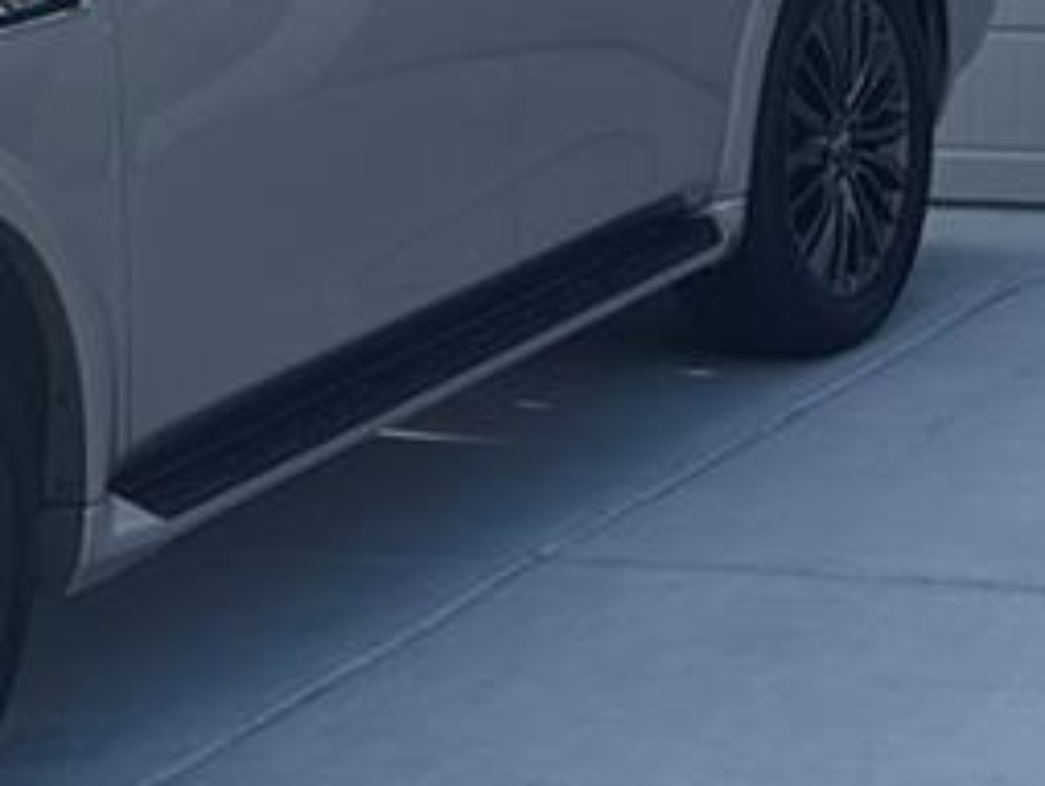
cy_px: -724
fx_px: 4109
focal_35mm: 136
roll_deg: -1.0
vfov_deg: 10.2
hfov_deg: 13.9
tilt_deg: +6.9
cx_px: 1349
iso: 80
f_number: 1.78
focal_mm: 6.76
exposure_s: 1/2506
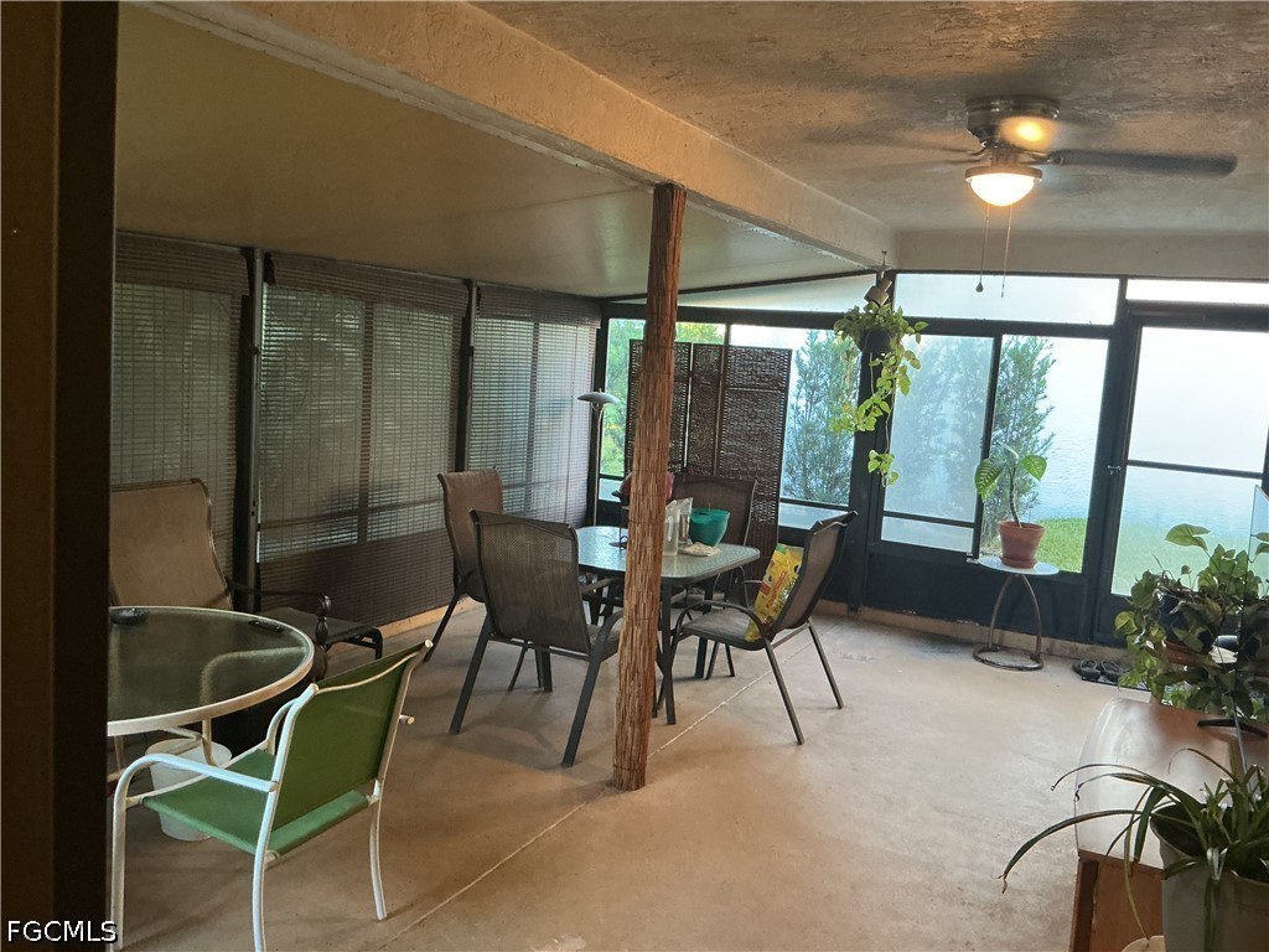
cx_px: 634
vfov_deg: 48.2
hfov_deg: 61.7
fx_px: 1063
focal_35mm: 29
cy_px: 476
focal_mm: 3
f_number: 1.8
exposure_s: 1/40
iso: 200
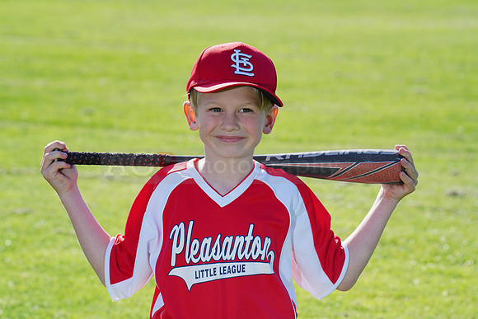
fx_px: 2616
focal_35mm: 197
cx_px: 239
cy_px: 160
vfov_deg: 7.0
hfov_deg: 10.4
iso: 200
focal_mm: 197
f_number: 10
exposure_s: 1/200
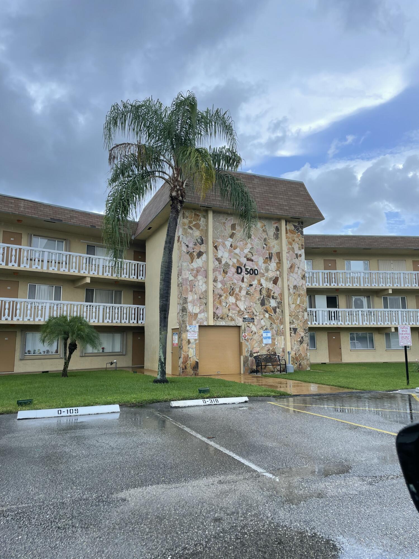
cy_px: 280
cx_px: 210
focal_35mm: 26
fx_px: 420
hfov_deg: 53.1
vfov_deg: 67.3
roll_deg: +0.0
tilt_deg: +10.3
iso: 50
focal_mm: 4.2
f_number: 1.6
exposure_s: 1/469
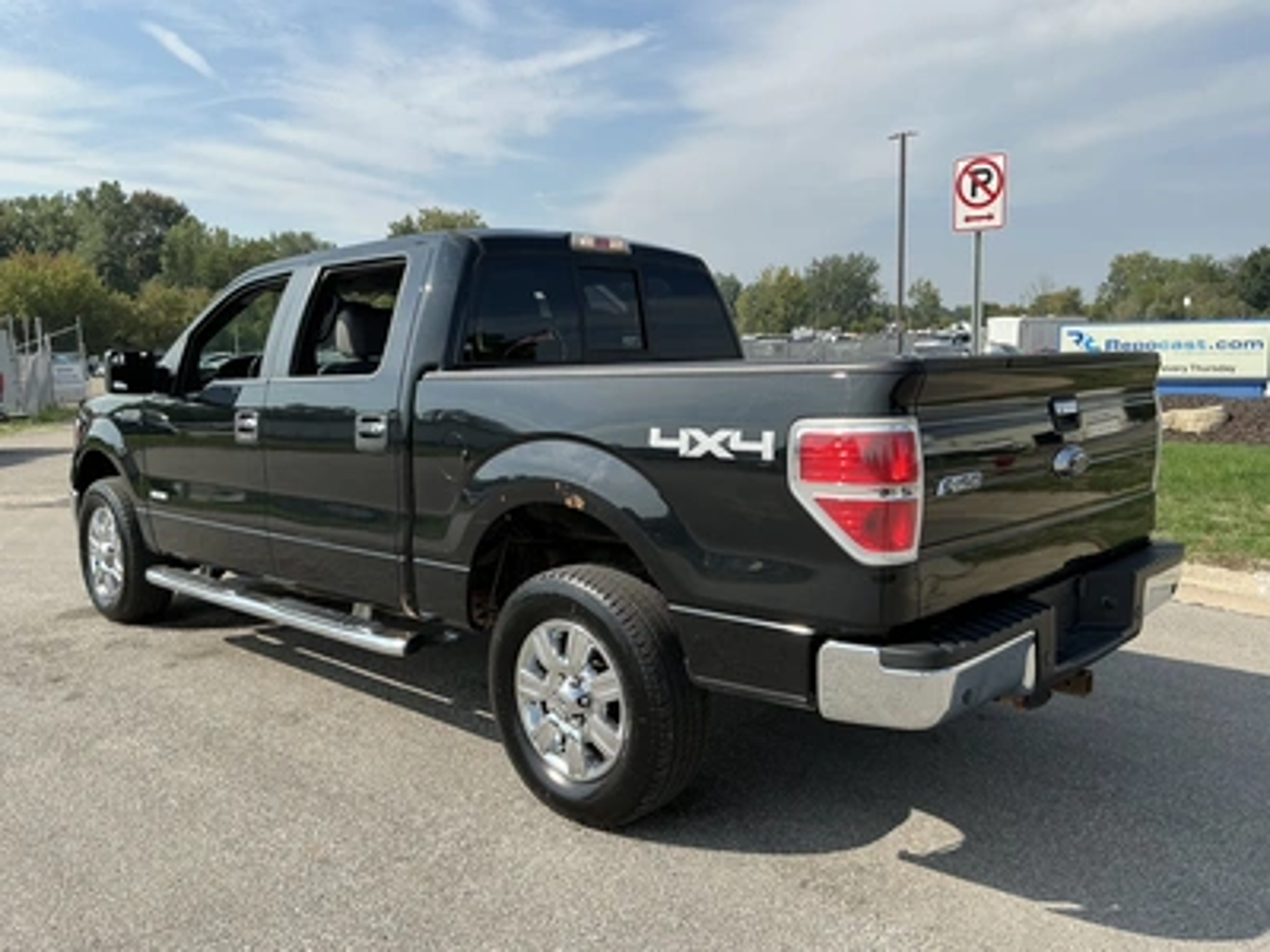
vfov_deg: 49.7
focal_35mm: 28
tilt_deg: -6.3
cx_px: 635
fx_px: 1027
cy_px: 476
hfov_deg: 63.4
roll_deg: +0.7
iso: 25
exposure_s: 1/1786
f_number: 1.8
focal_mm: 3
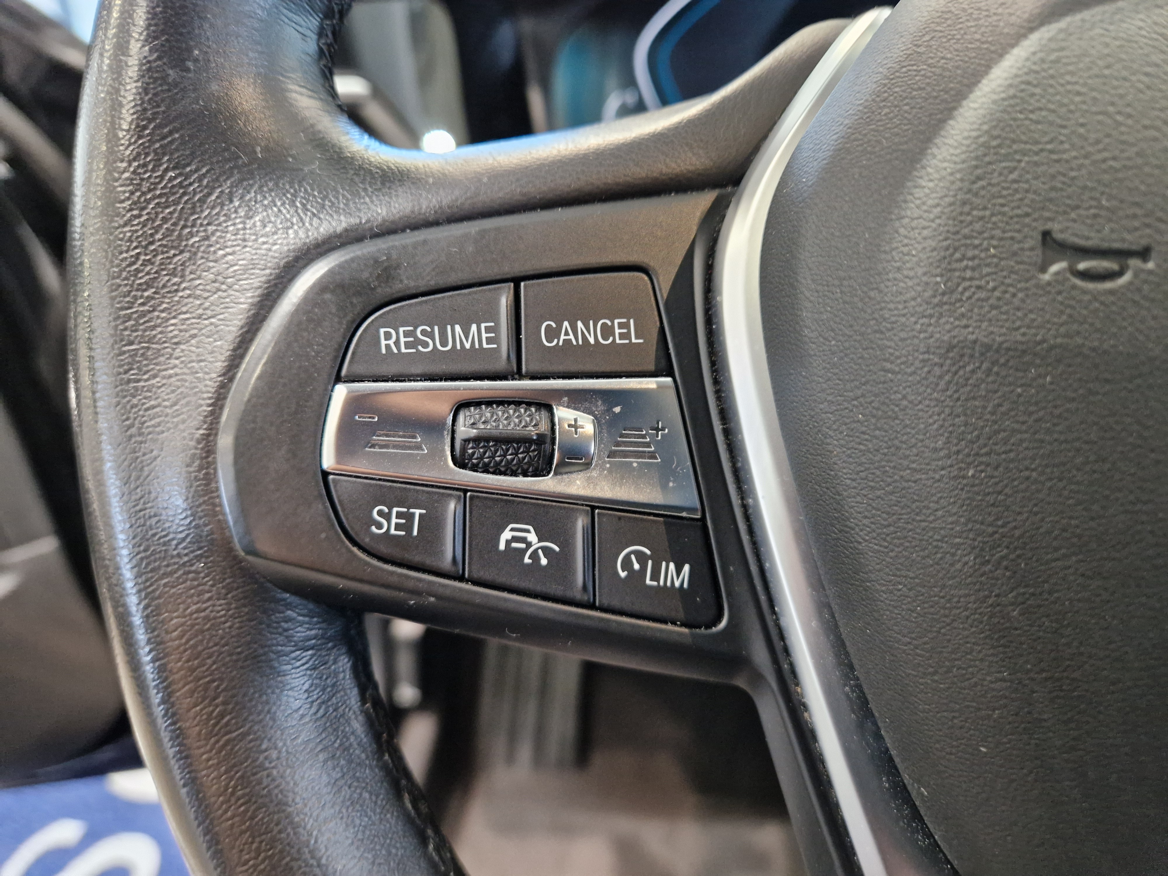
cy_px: 438
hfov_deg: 73.9
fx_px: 776
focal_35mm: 23
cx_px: 584
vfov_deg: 58.9
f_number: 1.8
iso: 1000
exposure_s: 1/100
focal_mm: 5.4
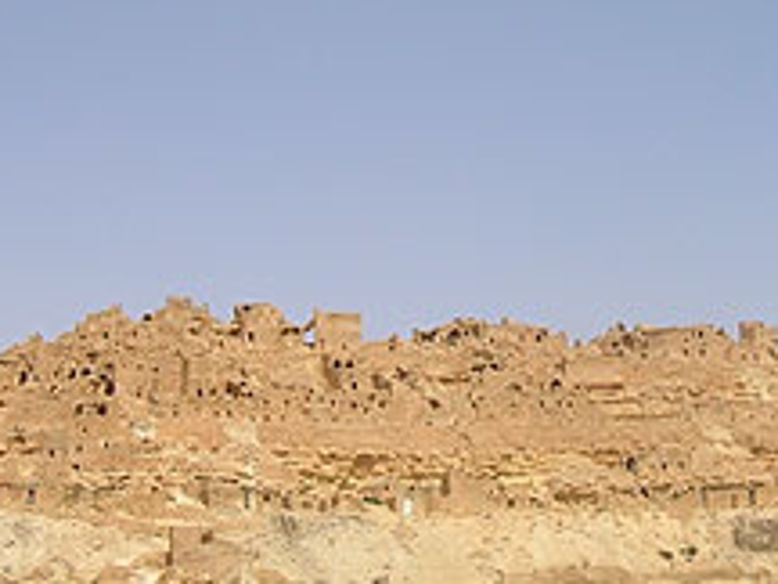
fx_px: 1776
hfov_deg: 24.6
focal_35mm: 79
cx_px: 508
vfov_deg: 18.7
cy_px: 276
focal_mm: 6.4
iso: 50
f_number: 5
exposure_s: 1/460
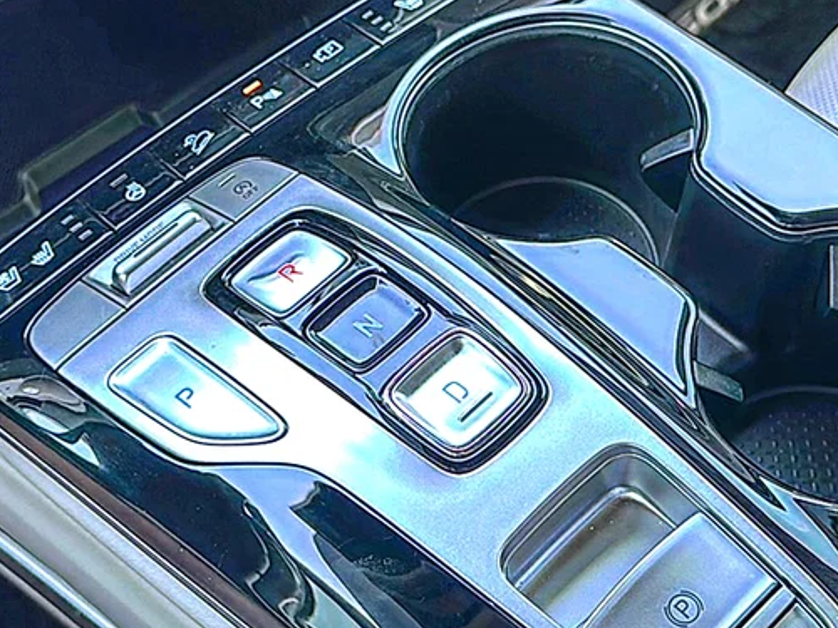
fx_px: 1356
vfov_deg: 26.1
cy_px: 329
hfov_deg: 34.3
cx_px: 469
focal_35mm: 56
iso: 50
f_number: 1.78
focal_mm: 6.86
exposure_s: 1/63
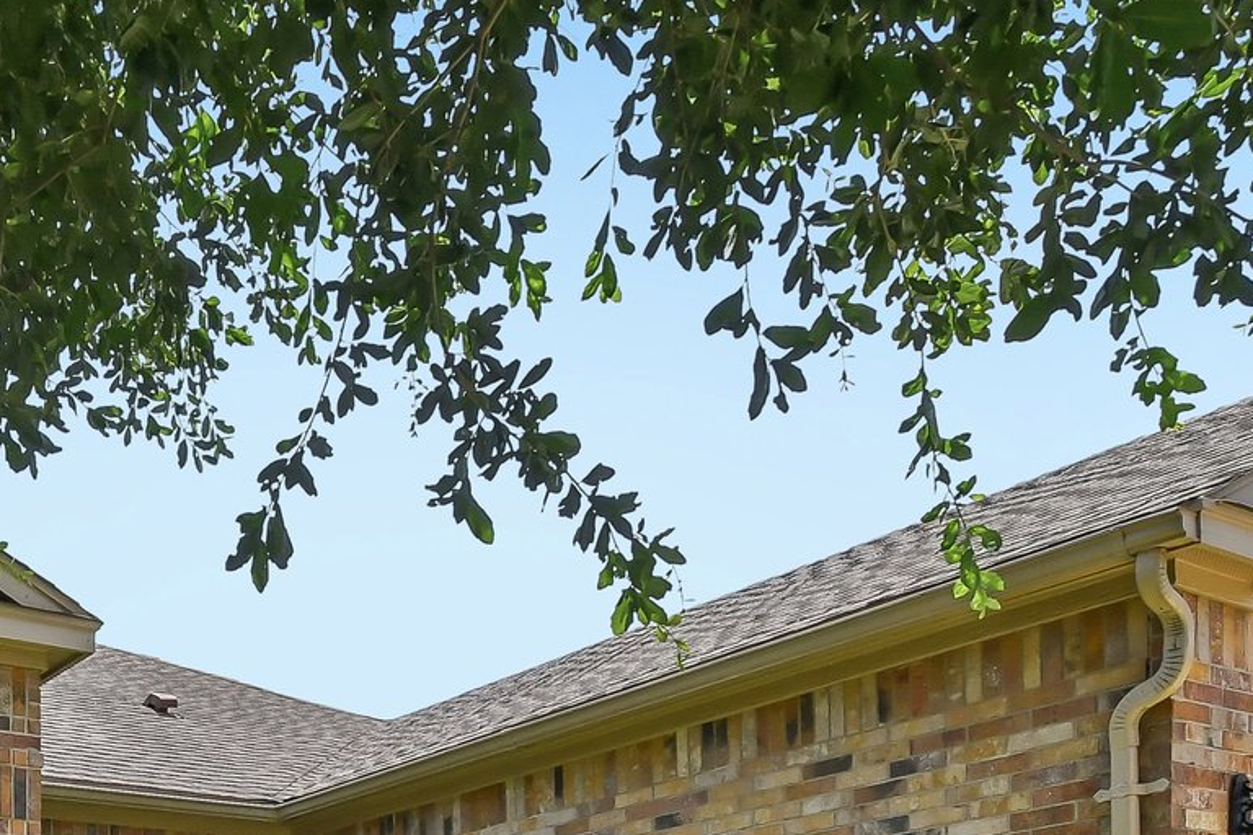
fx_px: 1392
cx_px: 153
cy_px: 816
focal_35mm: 40
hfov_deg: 44.6
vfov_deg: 31.2
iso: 400
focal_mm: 10
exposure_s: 1/800
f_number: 8
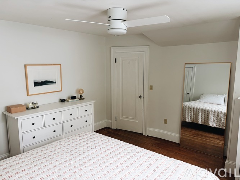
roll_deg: +0.1
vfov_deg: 53.0
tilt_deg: -8.3
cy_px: 90
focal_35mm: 26
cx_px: 120
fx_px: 180
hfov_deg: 67.3
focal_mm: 5.96
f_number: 1.6
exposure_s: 1/121
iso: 100
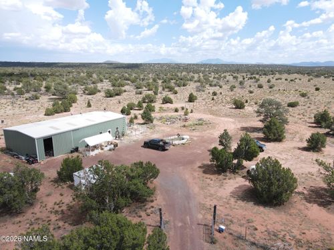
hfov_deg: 71.6
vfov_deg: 56.8
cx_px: 167
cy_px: 125
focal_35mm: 24
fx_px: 232
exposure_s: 1/500
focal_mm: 4.5
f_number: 2.8
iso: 100
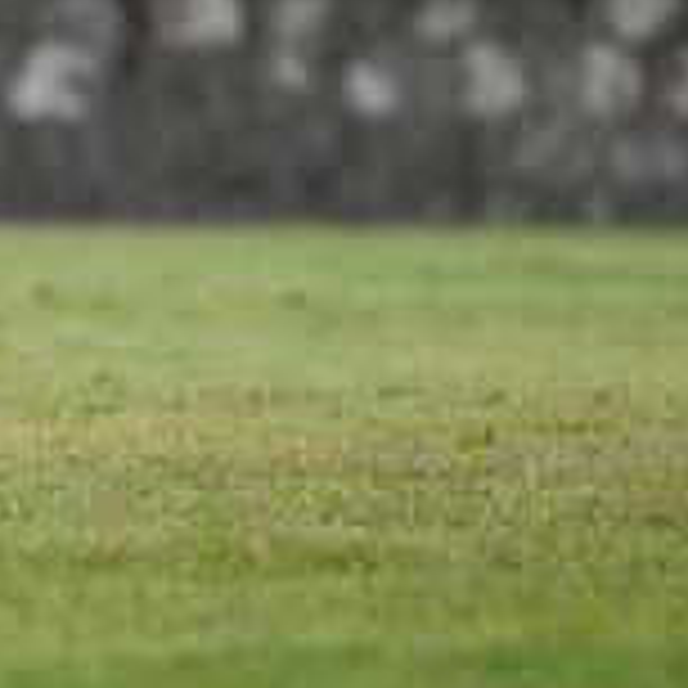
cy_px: 159
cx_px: -582
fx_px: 31368
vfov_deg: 1.3
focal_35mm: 1395
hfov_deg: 1.3
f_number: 2.8
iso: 640
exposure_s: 1/1000
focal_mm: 300
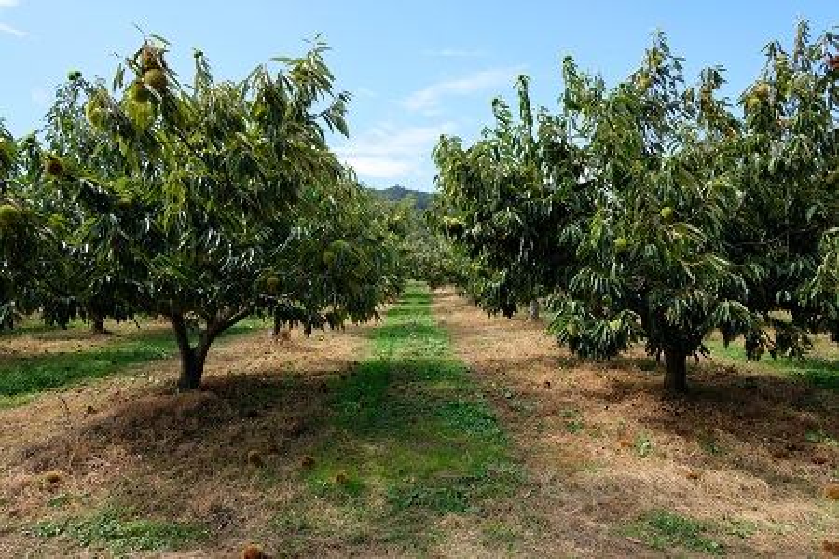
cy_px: 280
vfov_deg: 55.1
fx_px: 536
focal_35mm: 23
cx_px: 420
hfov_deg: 76.1
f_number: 8
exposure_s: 1/240
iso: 400
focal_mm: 15
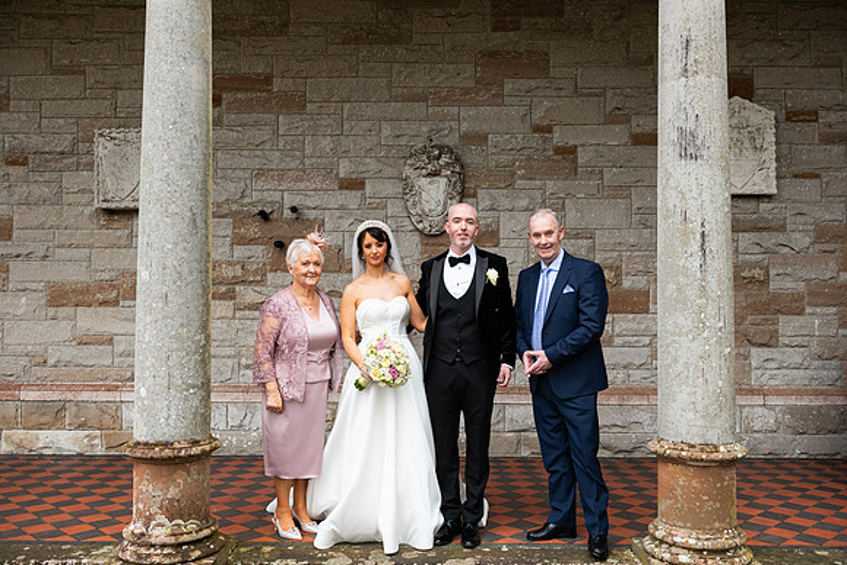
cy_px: 282
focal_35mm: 32
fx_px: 753
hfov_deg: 58.7
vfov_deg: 41.1
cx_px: 424
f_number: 5
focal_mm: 32
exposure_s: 1/160
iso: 320
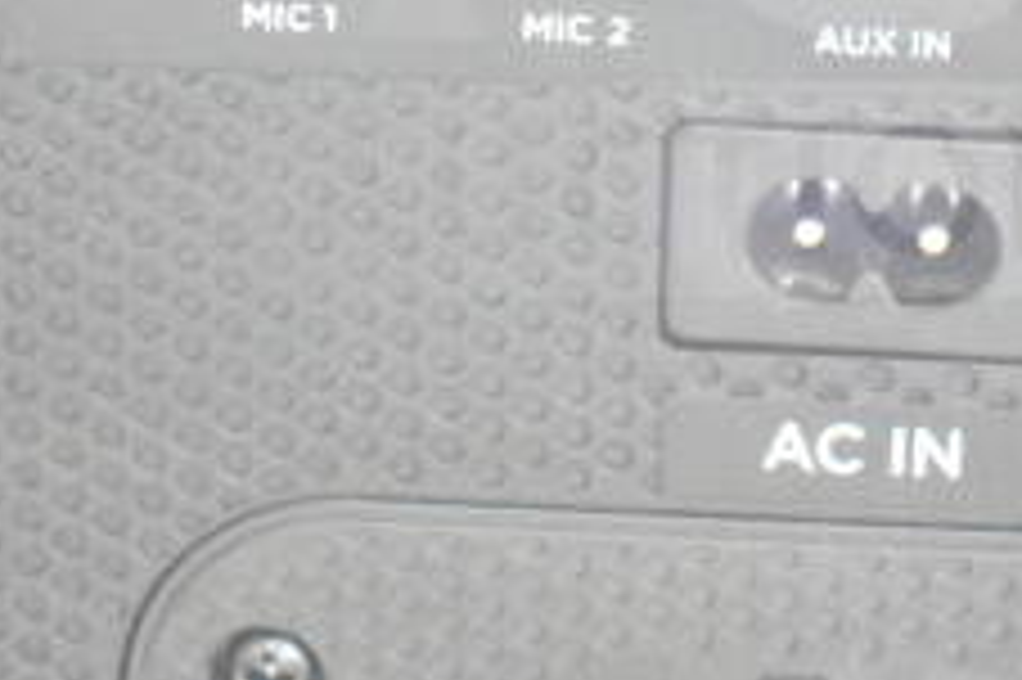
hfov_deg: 15.8
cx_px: 761
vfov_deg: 10.5
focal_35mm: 129
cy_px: -61
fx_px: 3659
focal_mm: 32
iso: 25600
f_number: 4.5
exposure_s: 1/30
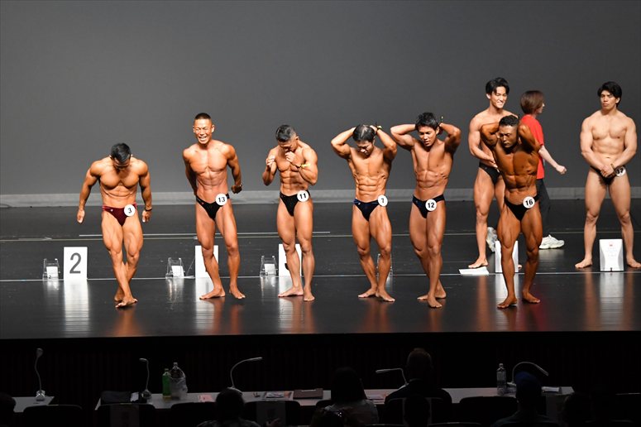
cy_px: 214
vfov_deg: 8.7
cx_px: 320
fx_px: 2794
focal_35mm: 157
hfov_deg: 13.1
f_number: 5.6
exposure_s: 1/400
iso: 4000
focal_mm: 105
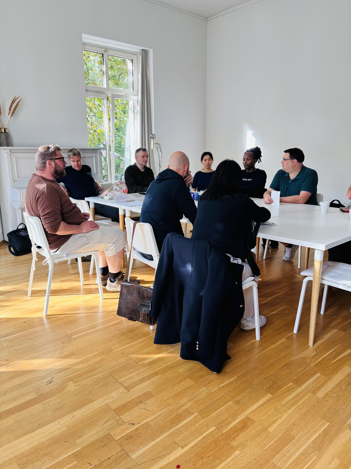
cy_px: 234
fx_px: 352
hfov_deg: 53.1
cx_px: 176
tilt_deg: -13.7
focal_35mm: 26
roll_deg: +0.0
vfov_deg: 67.3
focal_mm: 5.96
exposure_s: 1/120
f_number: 1.6
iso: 100
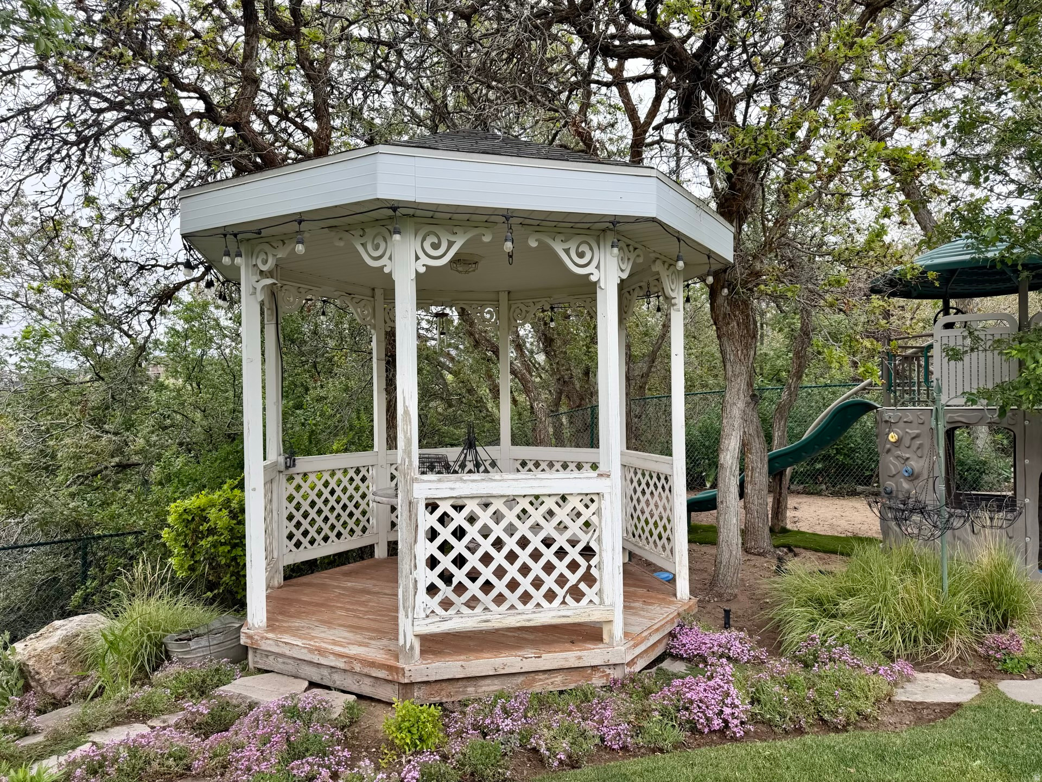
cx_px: 521
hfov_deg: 71.6
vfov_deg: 56.8
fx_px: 722
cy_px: 391
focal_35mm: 24
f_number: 1.78
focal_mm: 6.76
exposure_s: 1/1060
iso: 80
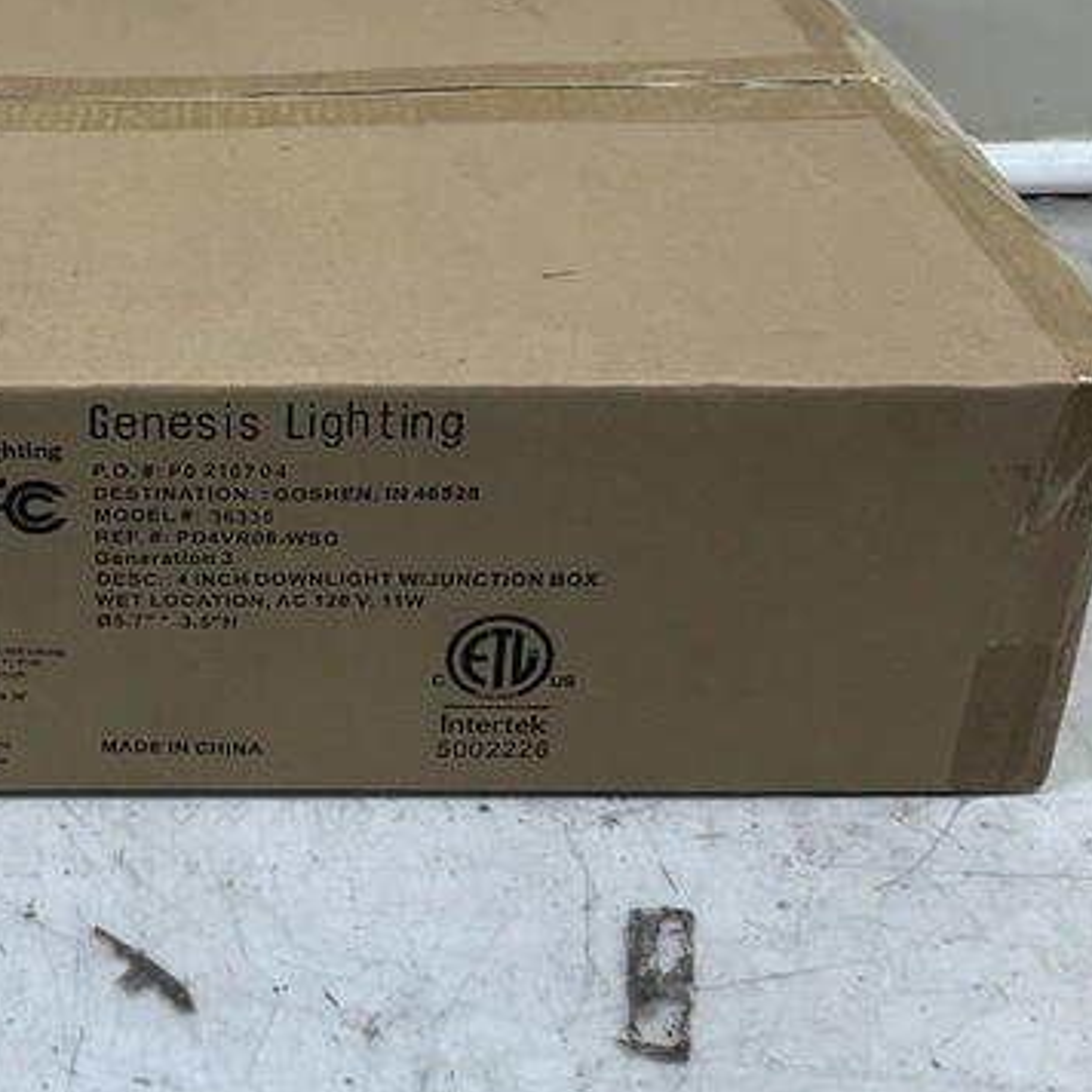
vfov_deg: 31.2
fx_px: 1927
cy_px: 314
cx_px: 147
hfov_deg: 30.5
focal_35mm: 54
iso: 40
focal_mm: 3
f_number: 1.8
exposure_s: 1/120
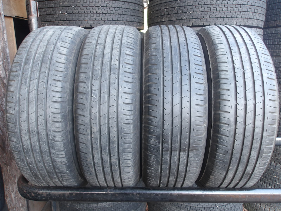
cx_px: 140
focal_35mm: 27
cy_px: 106
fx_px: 219
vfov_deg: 51.4
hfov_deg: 65.3
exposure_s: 1/30
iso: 133
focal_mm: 4.9
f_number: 3
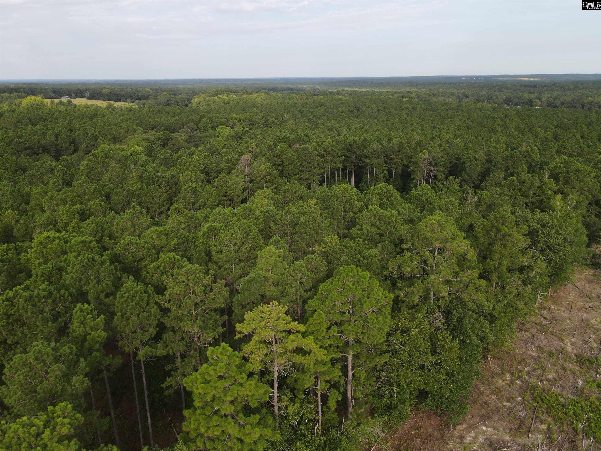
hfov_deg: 71.6
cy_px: 226
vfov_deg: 56.8
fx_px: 417
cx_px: 300
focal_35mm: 24
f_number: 2.8
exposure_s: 1/320
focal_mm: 4.5
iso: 100
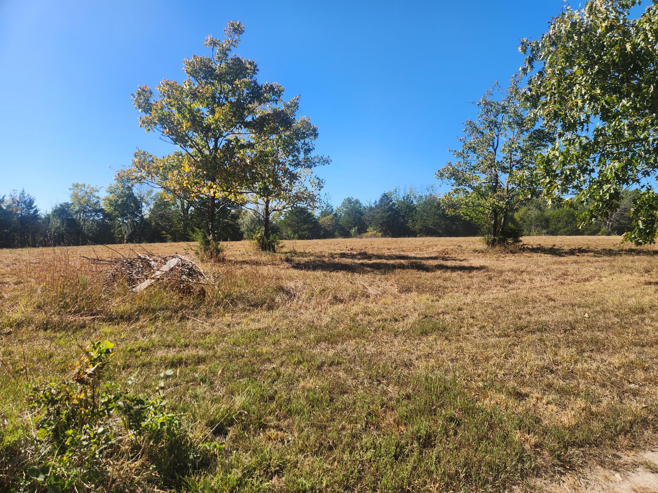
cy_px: 246
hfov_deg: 73.9
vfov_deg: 58.9
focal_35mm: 23
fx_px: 437
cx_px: 329
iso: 20
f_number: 1.8
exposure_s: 1/1084
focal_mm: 5.4
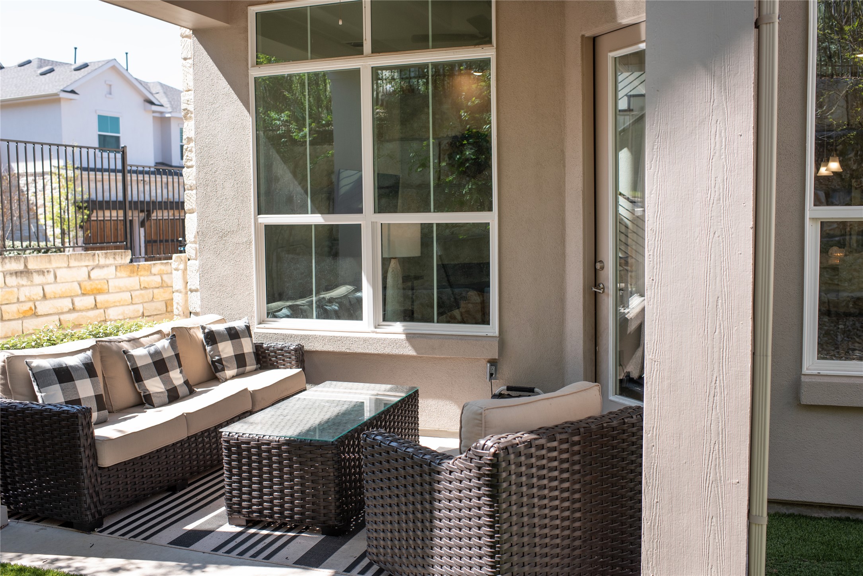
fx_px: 839
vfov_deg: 37.9
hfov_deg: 54.4
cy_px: 288
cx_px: 432
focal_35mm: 35
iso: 320
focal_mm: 35
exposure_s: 1/500
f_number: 4.5
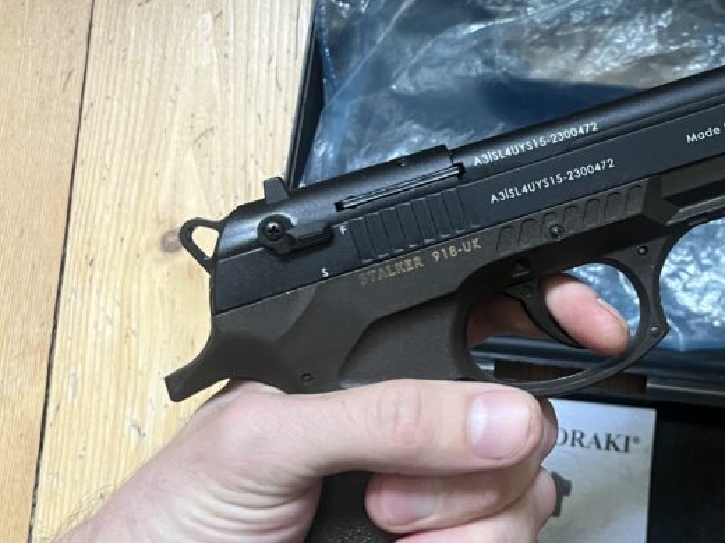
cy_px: 185
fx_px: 838
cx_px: 528
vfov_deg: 35.6
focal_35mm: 40
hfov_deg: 45.4
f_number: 1.5
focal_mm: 5.7
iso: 400
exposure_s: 1/50
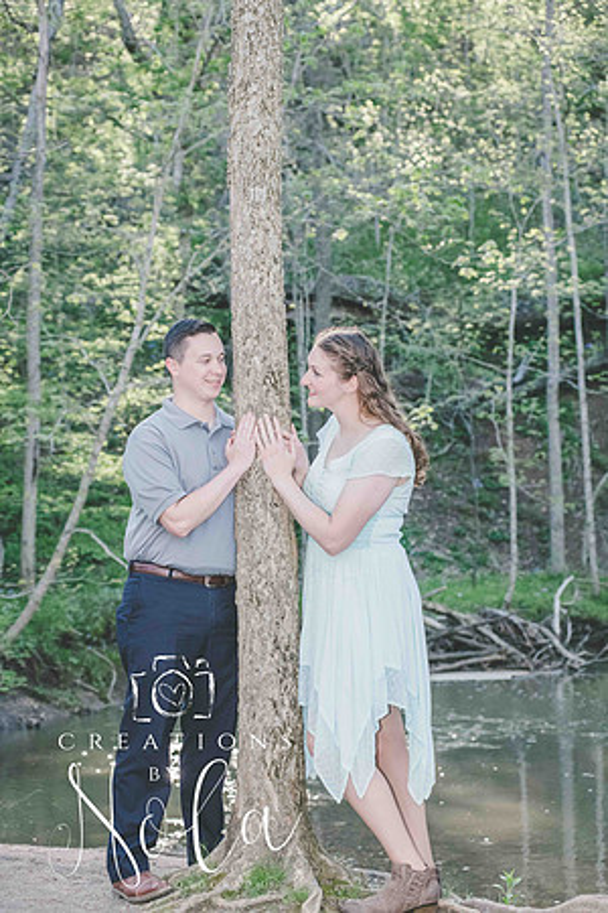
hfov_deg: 17.1
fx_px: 2027
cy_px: 456
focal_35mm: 80
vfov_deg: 25.4
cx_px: 304
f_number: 5.6
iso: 1600
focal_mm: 80
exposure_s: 1/640
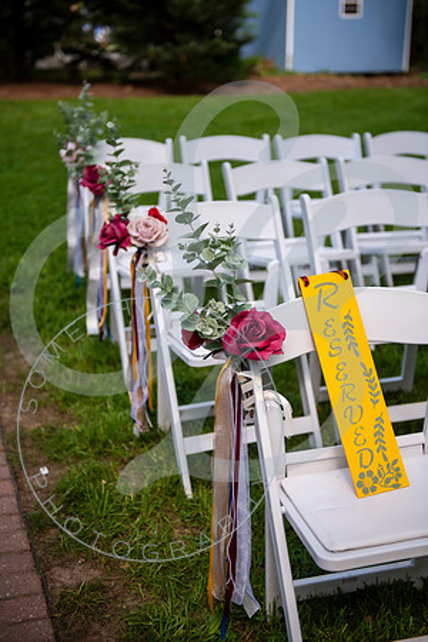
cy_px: 321
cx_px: 214
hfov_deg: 27.0
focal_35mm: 50
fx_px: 892
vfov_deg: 39.6
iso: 100
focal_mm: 50
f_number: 2.8
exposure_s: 1/320
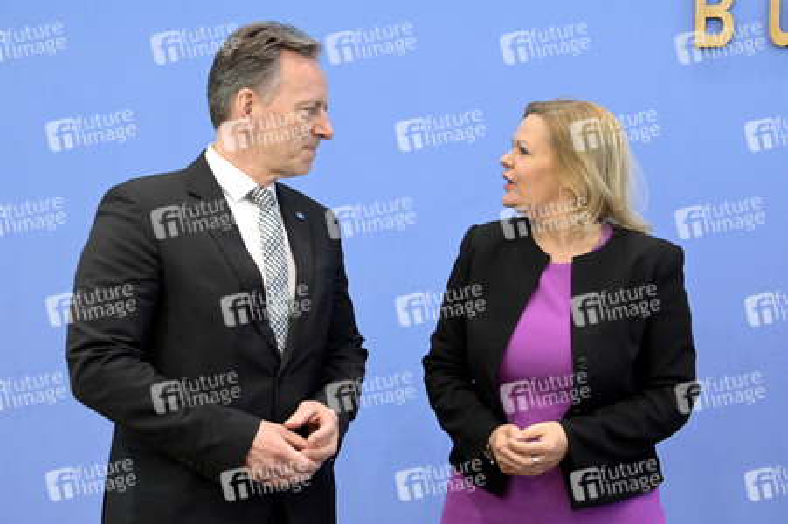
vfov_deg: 26.0
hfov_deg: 38.2
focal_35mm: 52
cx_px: 394
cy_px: 262
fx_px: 1137
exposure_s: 1/400
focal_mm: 52
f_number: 5.6
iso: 4000
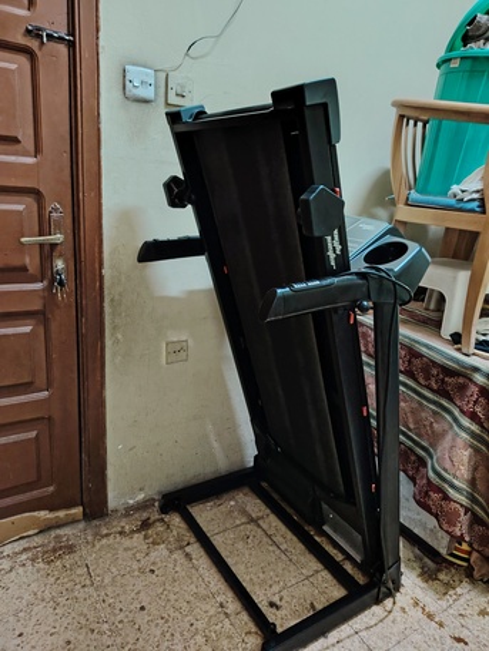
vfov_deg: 71.6
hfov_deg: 56.8
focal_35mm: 24
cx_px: 244
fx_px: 452
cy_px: 326
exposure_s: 1/17.1
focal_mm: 5.25
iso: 2825
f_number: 1.75
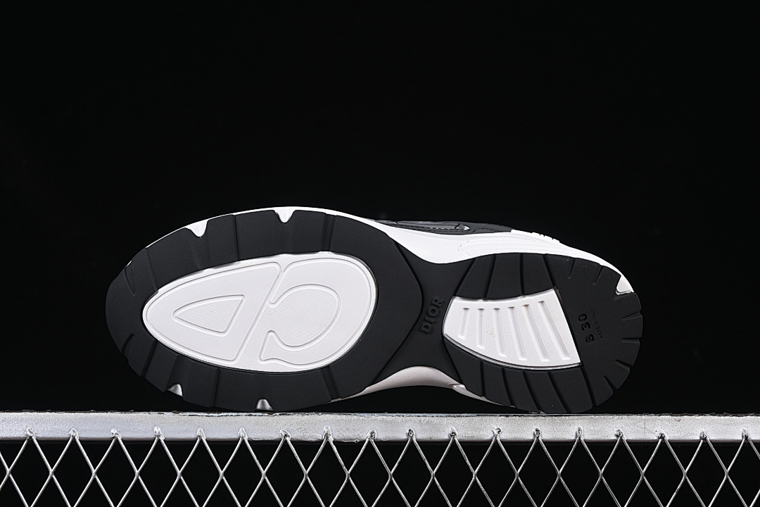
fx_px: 1583
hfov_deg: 27.0
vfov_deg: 18.2
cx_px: 380
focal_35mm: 75
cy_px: 254
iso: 160
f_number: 6.3
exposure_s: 1/60
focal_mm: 50
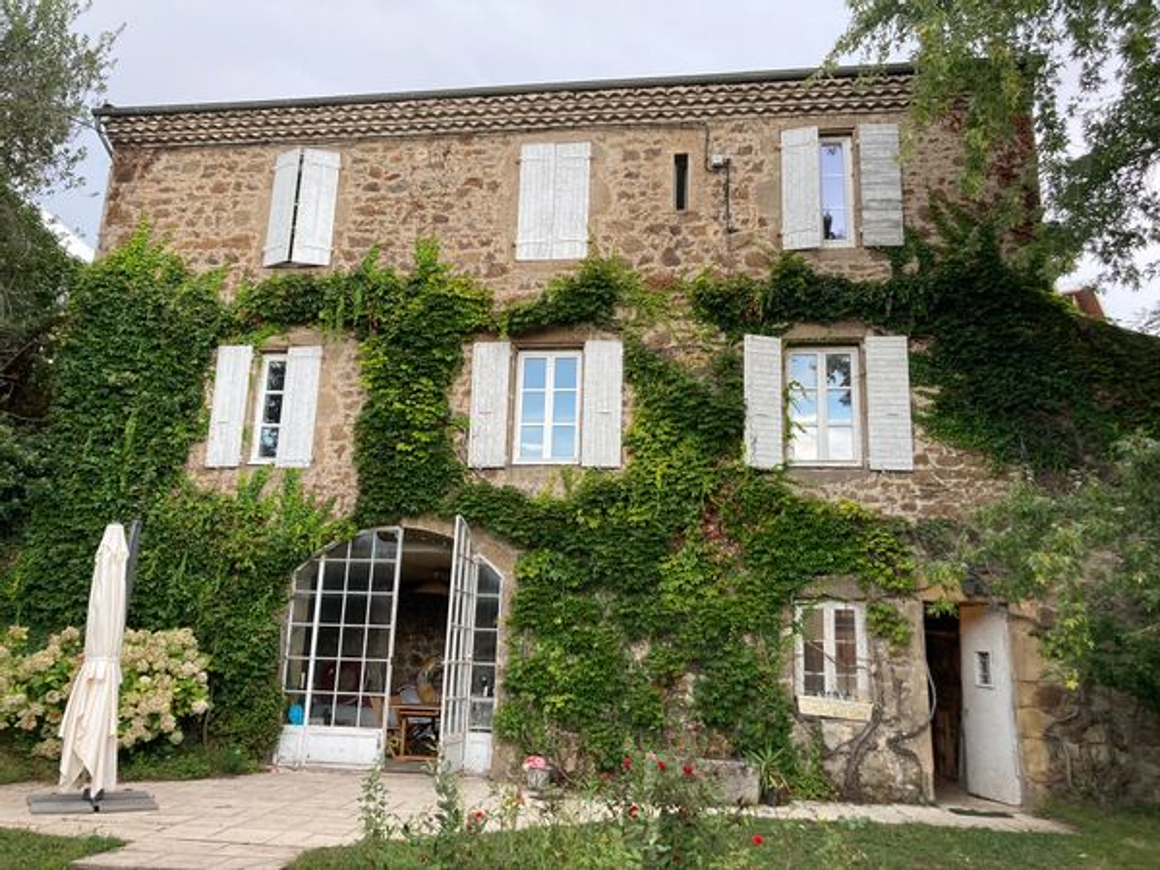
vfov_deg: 49.7
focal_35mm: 28
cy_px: 435
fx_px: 938
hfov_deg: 63.4
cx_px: 580
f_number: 1.8
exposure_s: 1/106
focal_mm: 3.99
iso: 80
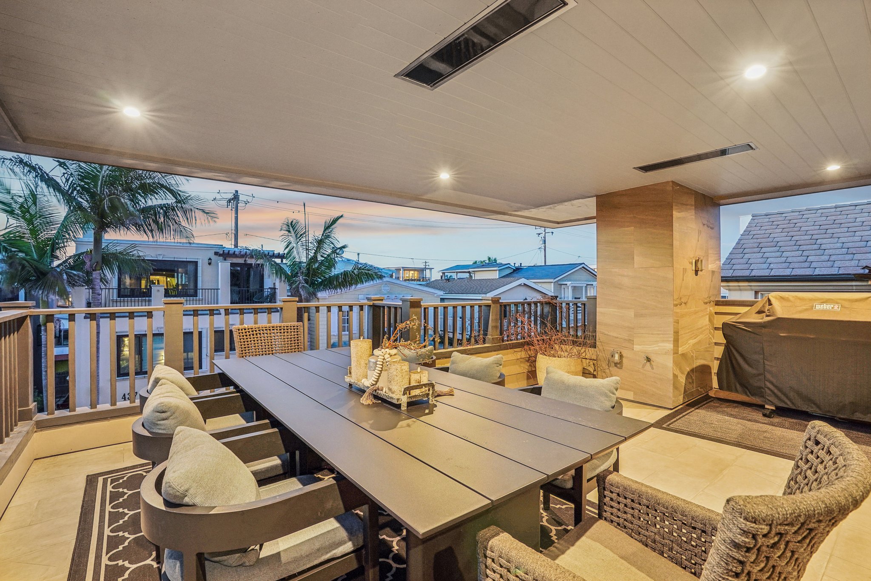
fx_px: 387
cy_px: 290
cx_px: 436
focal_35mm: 16
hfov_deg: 96.7
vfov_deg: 73.7
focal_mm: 16
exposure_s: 1/2
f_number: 8
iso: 800
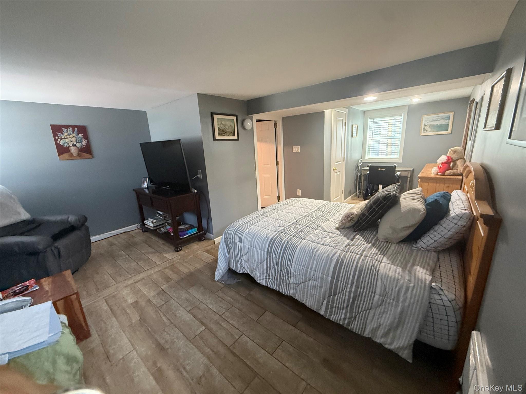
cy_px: 197
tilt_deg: -13.2
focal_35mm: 14
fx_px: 213
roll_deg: +2.7
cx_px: 263
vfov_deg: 85.7
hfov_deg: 102.1
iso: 400
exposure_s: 1/60
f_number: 2.2
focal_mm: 2.22
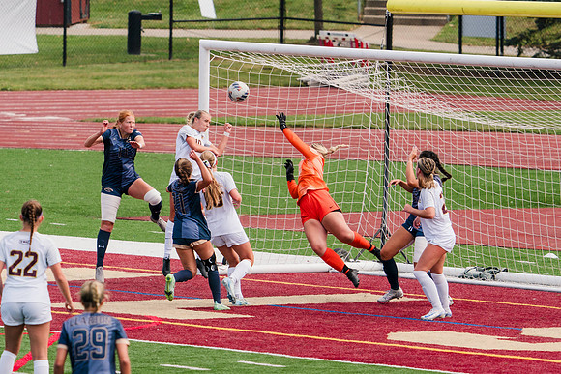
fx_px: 6810
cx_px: 288
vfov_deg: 3.1
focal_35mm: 437
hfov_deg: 4.7
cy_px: 207
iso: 500
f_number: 6.3
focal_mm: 341
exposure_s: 1/1600
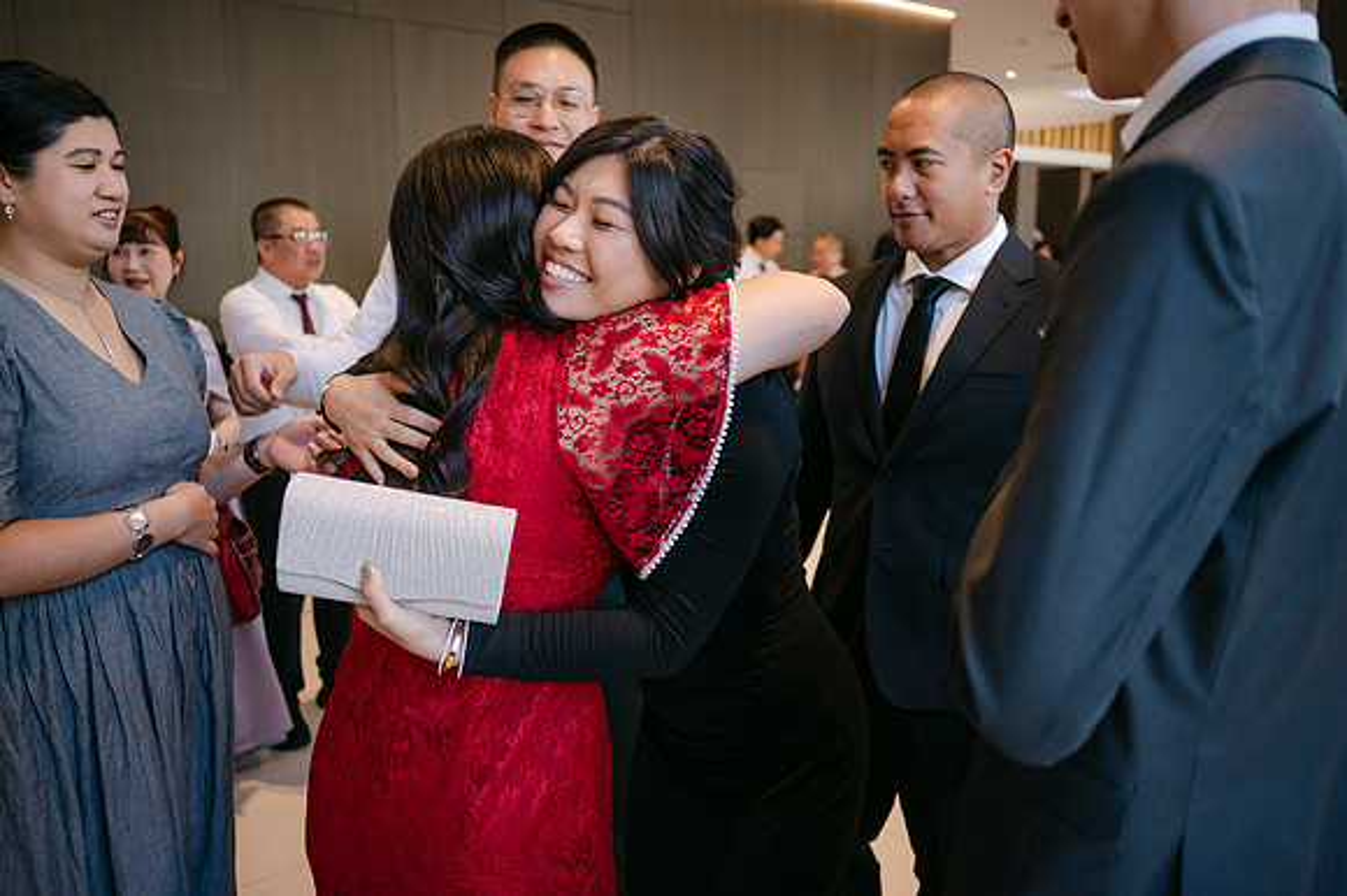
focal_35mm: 28
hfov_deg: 65.5
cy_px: 448
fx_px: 1047
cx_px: 674
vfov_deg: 46.4
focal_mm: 28
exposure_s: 1/125
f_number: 2.8
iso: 720
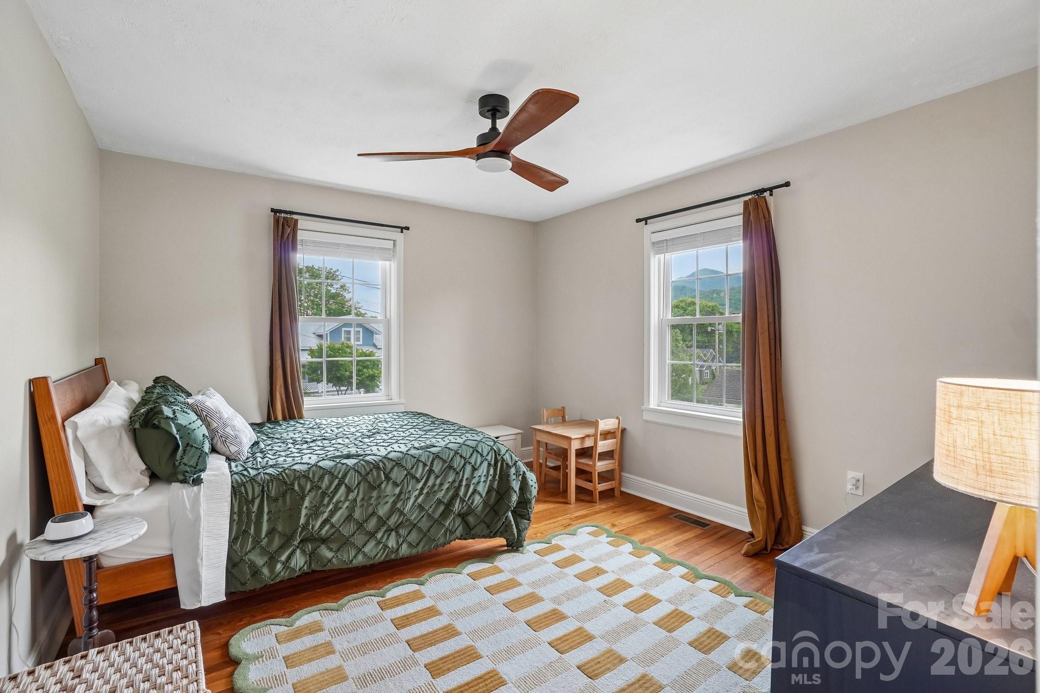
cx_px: 520
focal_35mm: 15
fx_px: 433
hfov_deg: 100.4
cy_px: 346
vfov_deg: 77.3
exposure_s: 1/25
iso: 400
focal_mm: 10
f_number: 8
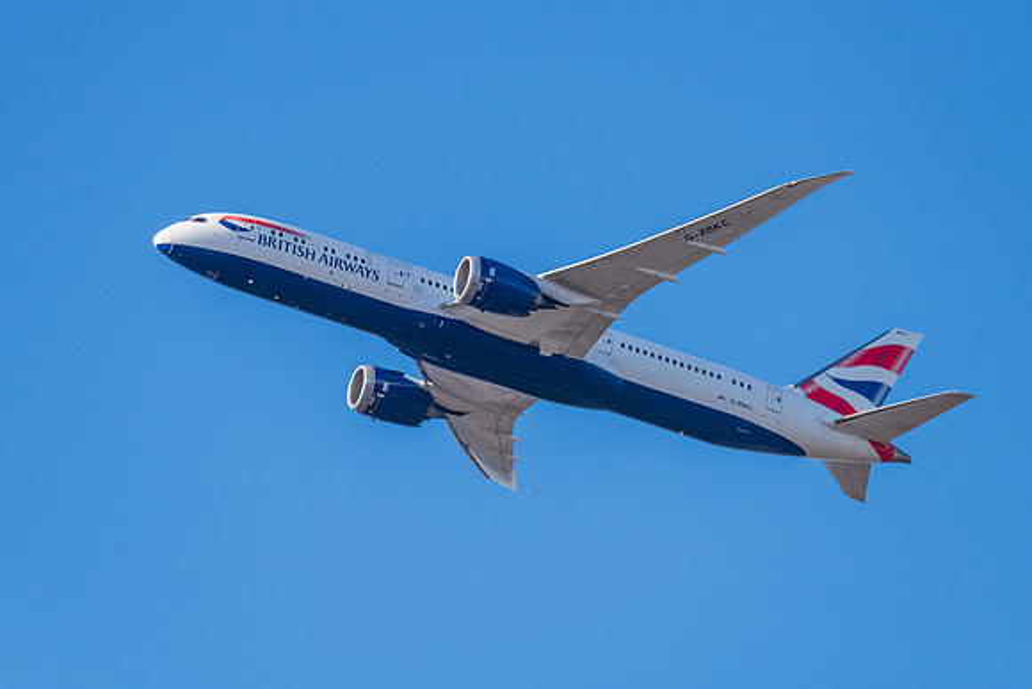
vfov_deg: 2.2
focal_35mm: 624
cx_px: 535
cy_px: 212
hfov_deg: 3.3
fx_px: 17896
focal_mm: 450
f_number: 7.1
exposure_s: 1/2000
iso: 800
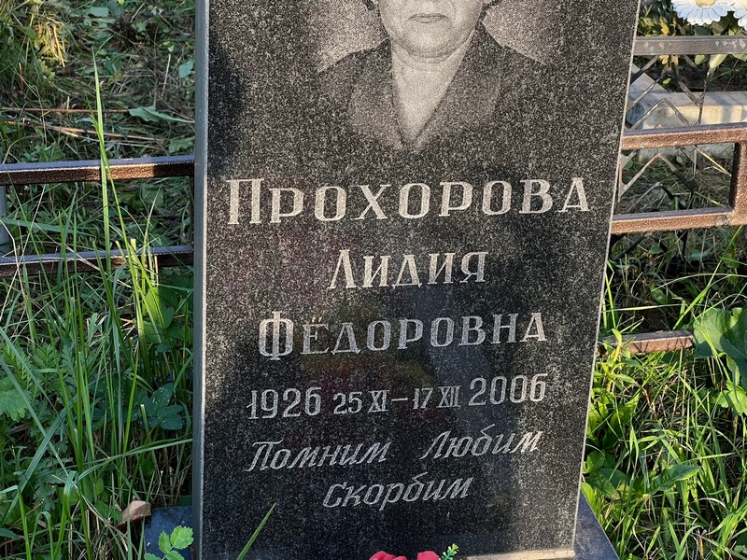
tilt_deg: -25.3
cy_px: 280
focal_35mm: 77
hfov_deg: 25.3
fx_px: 1662
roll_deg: -1.9
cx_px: 374
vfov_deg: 19.1
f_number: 2.8
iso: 32
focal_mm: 9
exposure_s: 1/99
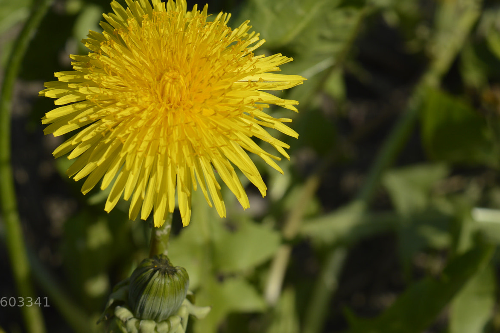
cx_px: 168
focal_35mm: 113
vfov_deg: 12.1
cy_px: 108
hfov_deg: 18.1
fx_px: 1564
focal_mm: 55
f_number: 8
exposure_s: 1/160
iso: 100
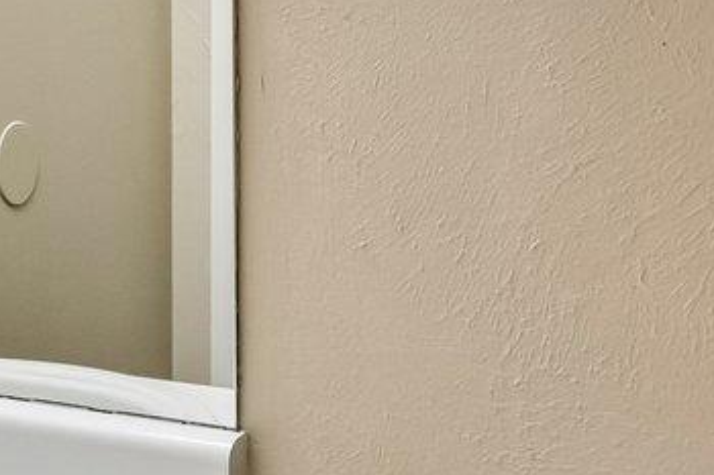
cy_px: 11
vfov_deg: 16.3
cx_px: -212
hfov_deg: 22.2
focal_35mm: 82
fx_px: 1625
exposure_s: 1/15
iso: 450
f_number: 8
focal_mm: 14
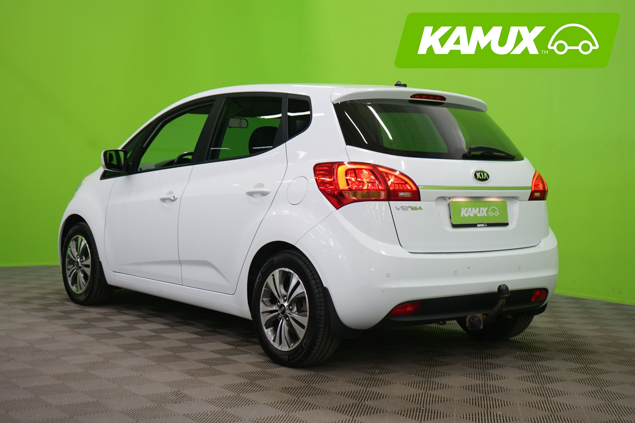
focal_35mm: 51
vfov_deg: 26.5
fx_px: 900
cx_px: 313
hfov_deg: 38.9
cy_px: 208
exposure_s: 1/10
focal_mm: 50
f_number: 4.5
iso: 400
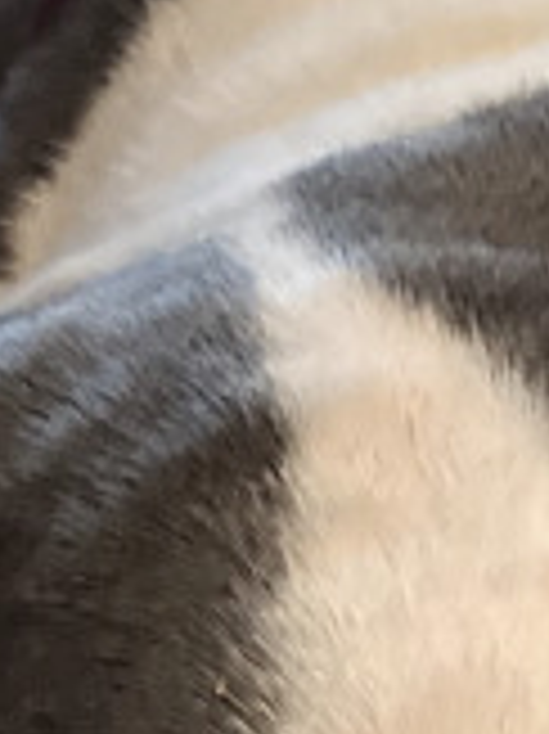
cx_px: 734
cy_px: 1637
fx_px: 3875
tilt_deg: -28.5
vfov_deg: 9.8
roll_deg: +1.2
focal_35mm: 183
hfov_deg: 8.0
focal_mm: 3.99
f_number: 1.8
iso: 640
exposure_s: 1/30
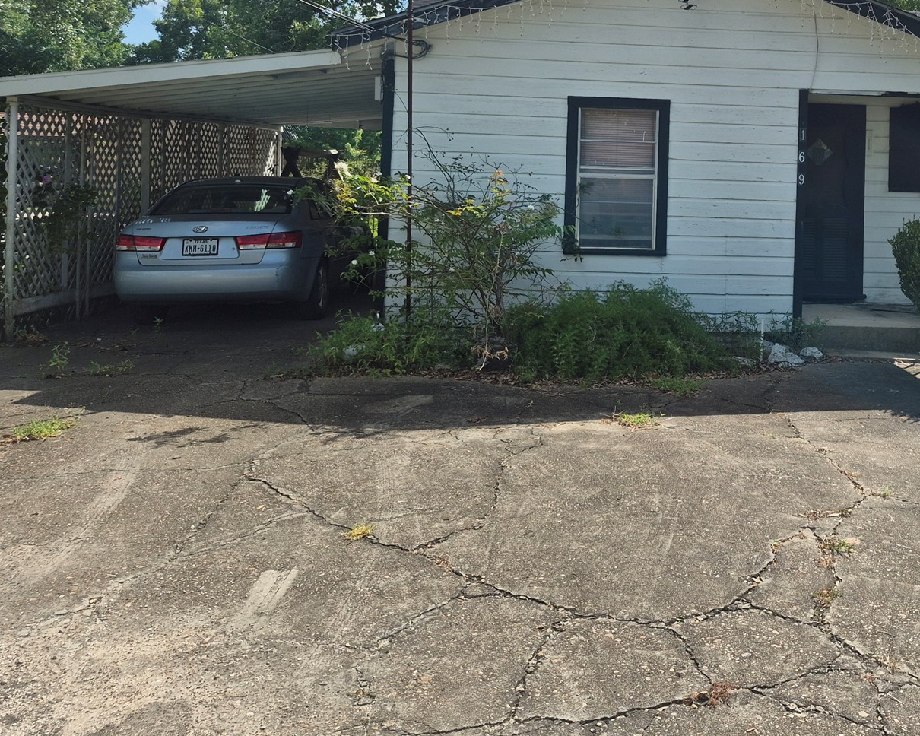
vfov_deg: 38.2
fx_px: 1035
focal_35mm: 38
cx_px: 671
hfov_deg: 46.5
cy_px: 191
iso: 25
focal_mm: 5.4
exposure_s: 1/2744
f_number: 1.8
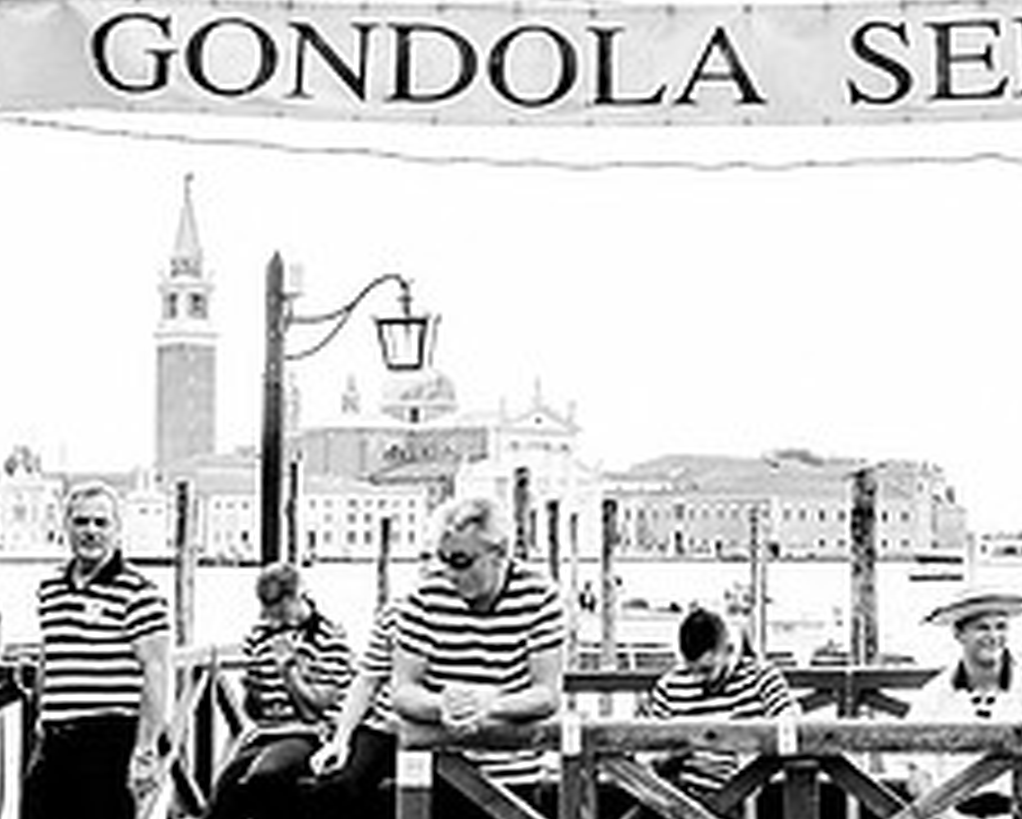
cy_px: 303
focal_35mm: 87
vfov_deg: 17.7
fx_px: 2634
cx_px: 751
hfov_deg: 21.8
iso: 640
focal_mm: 29
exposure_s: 1/320
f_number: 7.1
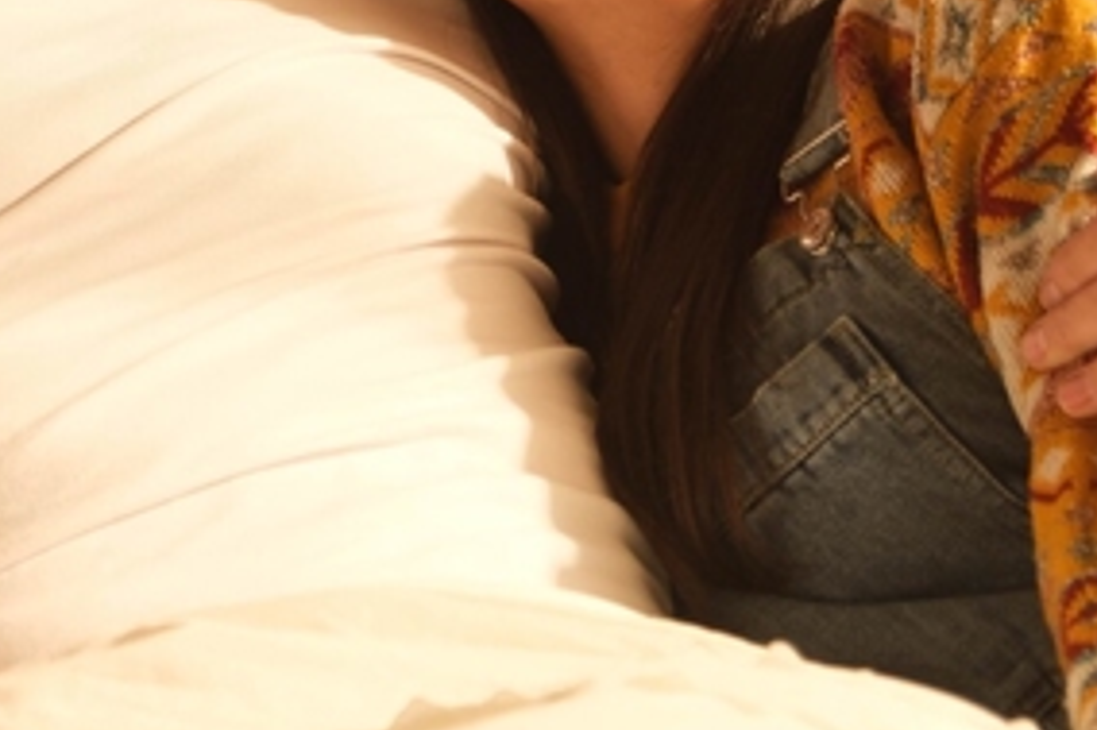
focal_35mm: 138
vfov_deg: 9.9
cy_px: 52
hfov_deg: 14.7
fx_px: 4203
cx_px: 95
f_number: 2.8
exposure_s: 1/200
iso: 500
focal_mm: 33.2
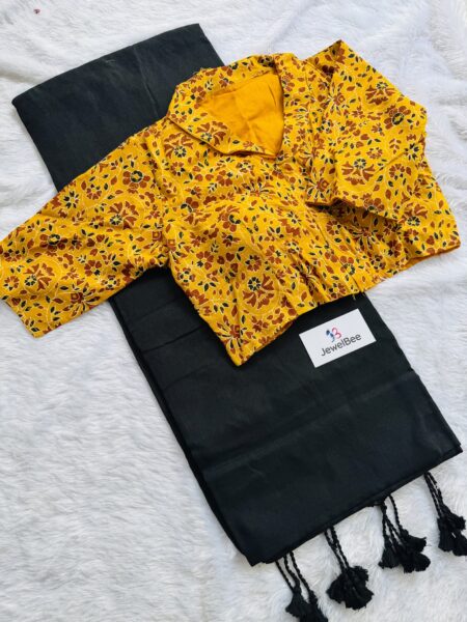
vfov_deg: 71.6
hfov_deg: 56.8
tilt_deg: -78.4
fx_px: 432
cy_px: 311
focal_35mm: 24
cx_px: 234
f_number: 1.78
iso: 80
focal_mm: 6.76
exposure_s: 1/162
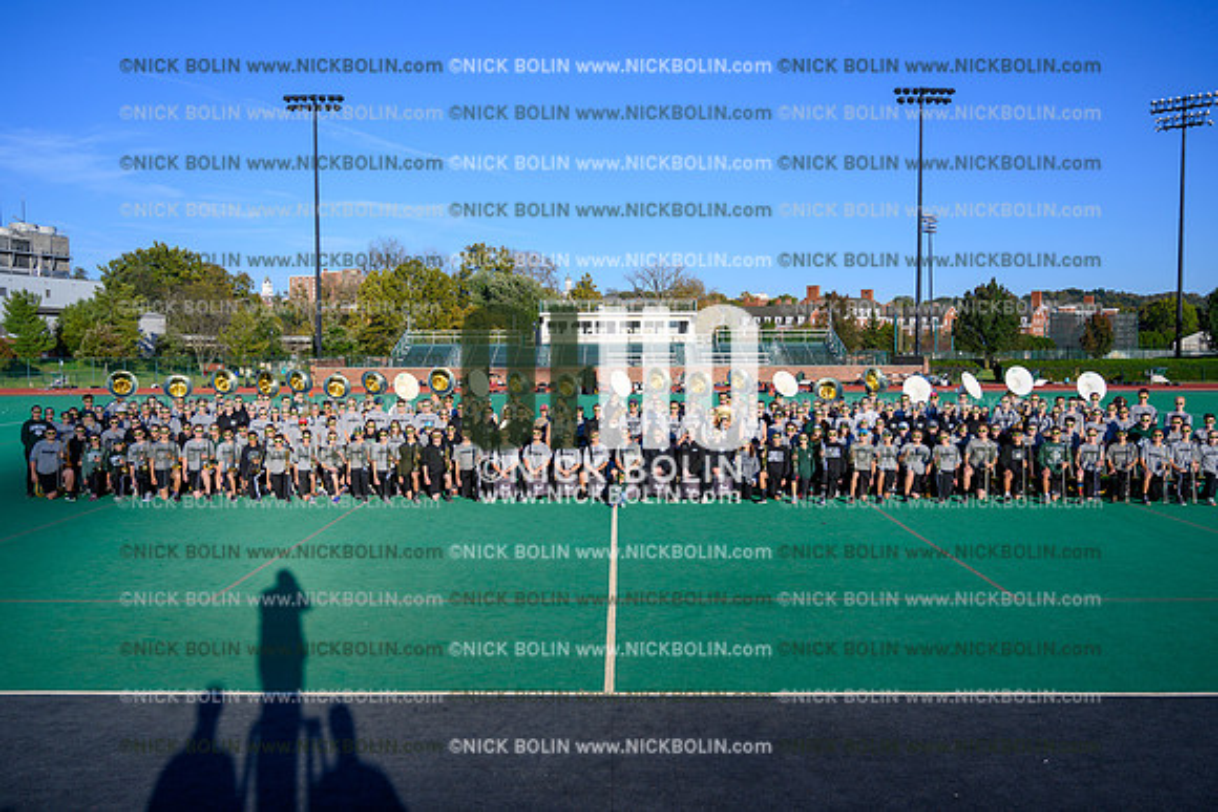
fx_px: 1015
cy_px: 406
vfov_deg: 43.6
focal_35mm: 30
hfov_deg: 61.9
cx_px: 609
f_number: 4
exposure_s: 1/1600
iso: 100
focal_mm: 30
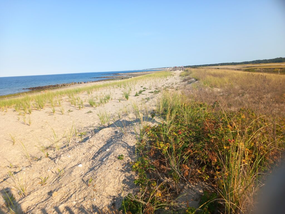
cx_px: 142
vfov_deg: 51.4
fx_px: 222
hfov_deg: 65.3
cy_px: 107
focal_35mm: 27
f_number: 1.8
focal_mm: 4
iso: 20
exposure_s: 1/364
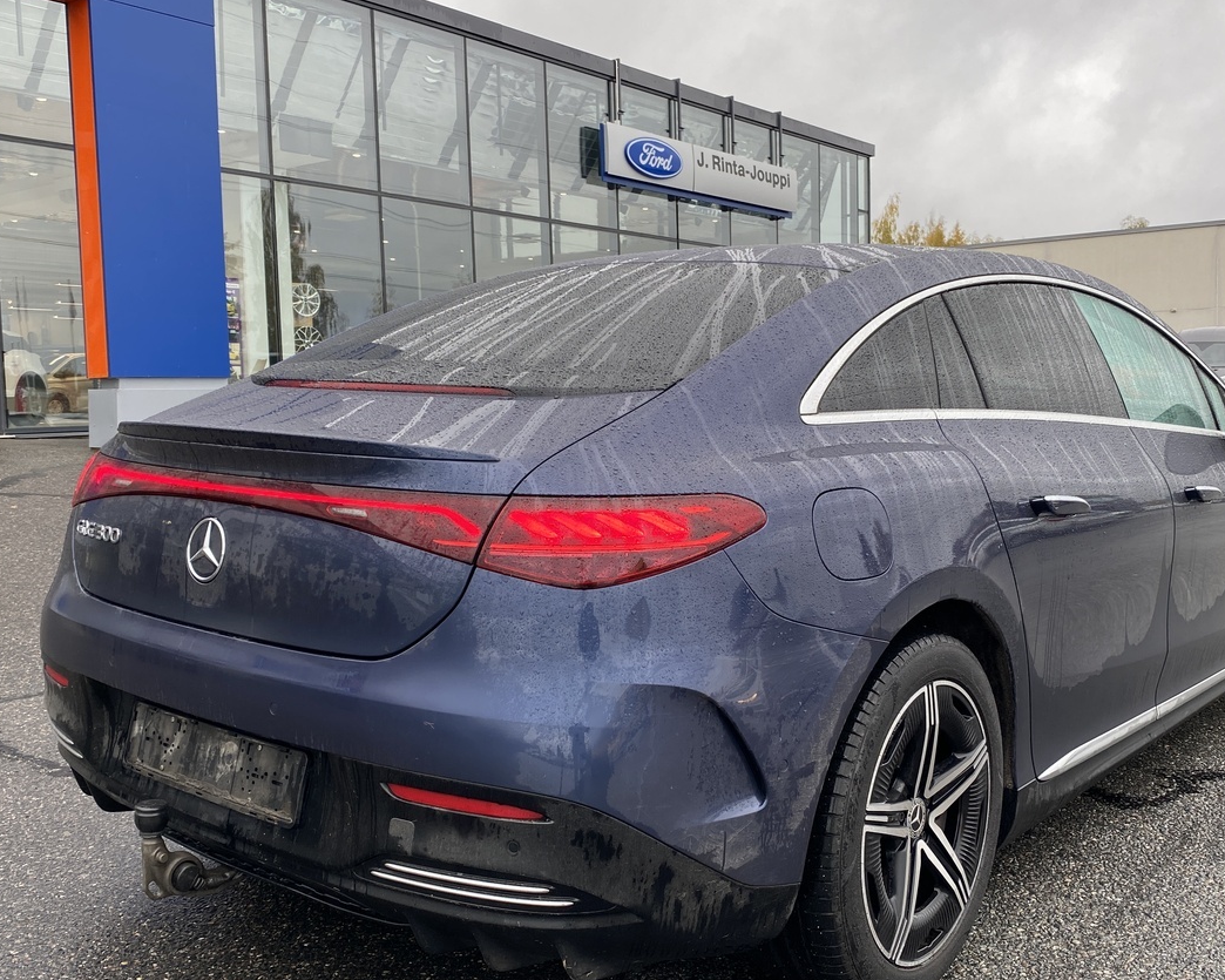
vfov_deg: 42.2
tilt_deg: -5.7
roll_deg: +1.7
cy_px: 495
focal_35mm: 35
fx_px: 1269
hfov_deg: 51.5
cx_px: 659
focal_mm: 4.25
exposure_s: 1/122
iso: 40
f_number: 1.8
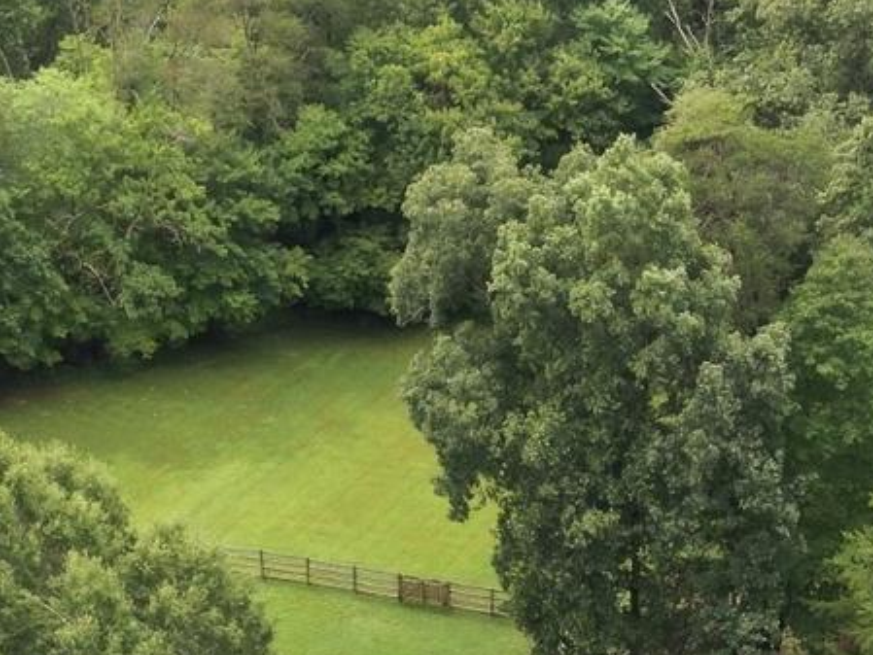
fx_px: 1942
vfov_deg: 17.3
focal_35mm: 77
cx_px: 434
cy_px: 983
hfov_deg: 25.3
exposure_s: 1/1250
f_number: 1.8
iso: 100
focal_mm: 8.7
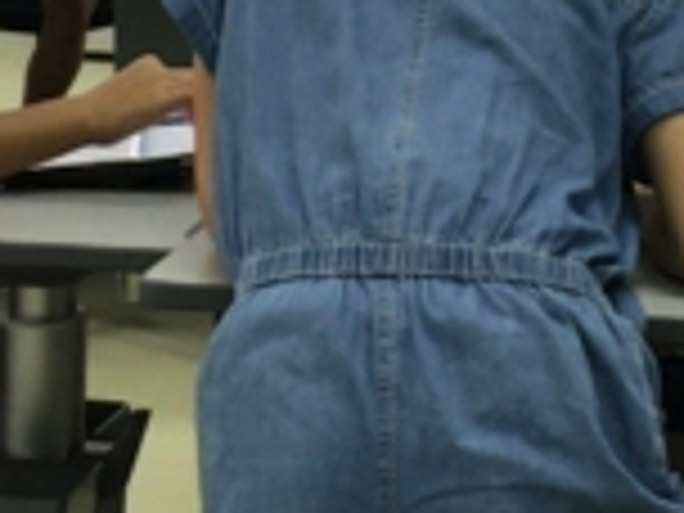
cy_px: 148
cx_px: 423
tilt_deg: -8.0
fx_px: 3873
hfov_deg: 10.1
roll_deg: -2.2
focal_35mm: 196
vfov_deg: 7.6
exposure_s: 1/30
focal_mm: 4.15
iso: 64
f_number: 2.2
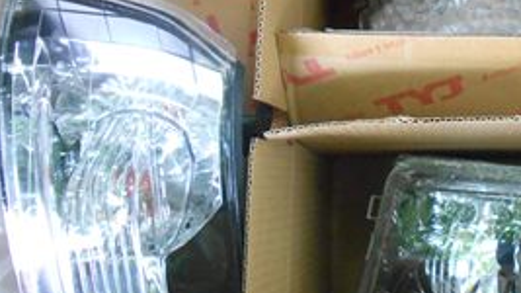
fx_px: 732
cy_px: 126
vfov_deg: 22.6
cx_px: 431
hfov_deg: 37.5
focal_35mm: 53
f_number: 3.2
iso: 640
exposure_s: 1/125
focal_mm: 4.6
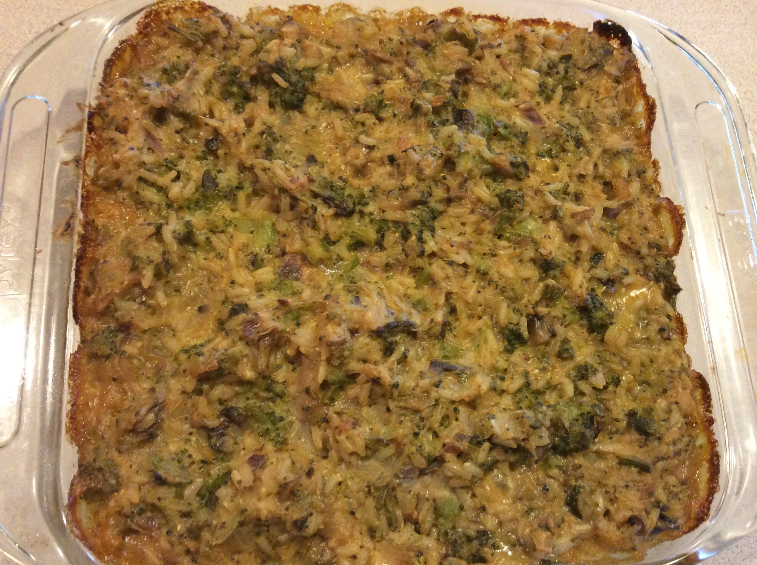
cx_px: 378
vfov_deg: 42.8
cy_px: 282
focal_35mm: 33
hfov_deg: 55.4
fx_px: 721
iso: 250
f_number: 2.4
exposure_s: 1/24
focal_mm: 3.3
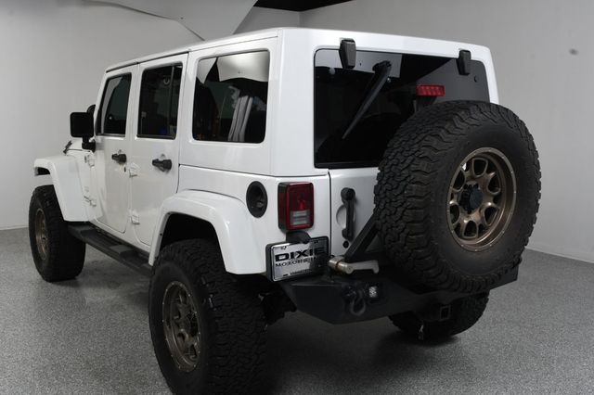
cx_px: 297
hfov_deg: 49.6
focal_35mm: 39
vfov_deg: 34.2
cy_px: 198
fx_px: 643
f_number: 13
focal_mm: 26
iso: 100
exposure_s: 1/160
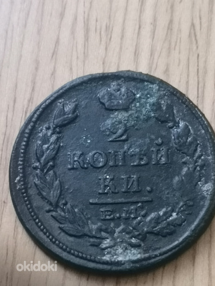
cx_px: 108
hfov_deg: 17.4
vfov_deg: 23.0
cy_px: 143
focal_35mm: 85
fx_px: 704
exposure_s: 1/25
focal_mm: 4.75
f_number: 1.8
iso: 1250
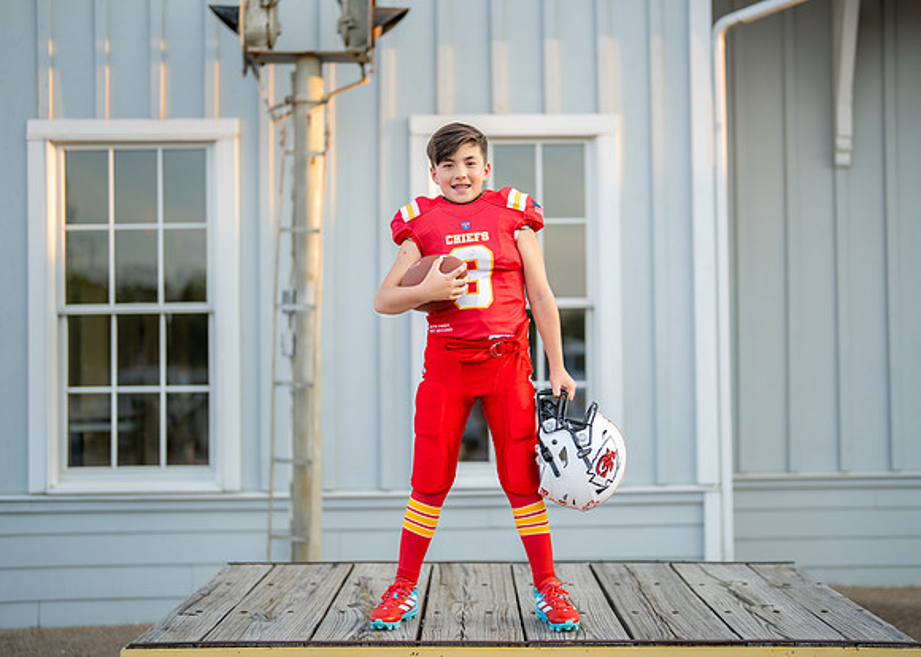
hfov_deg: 35.8
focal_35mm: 55
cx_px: 485
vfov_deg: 26.0
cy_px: 328
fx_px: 1426
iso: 200
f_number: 1.2
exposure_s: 1/2000
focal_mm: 50
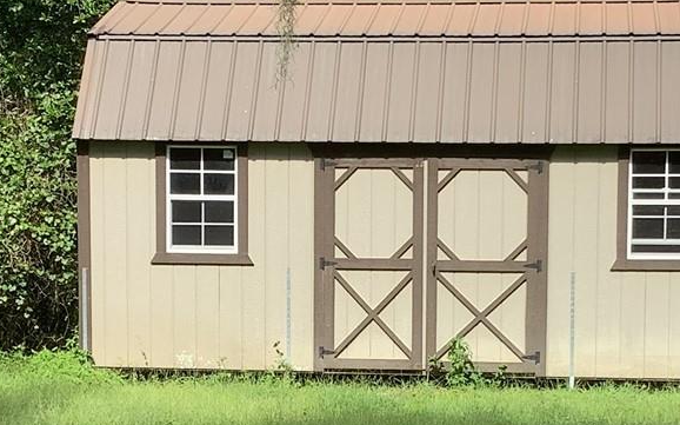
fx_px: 1686
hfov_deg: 22.8
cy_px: 374
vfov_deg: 14.2
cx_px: 399
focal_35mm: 91
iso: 25
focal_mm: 3.3
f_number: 2.4
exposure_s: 1/460
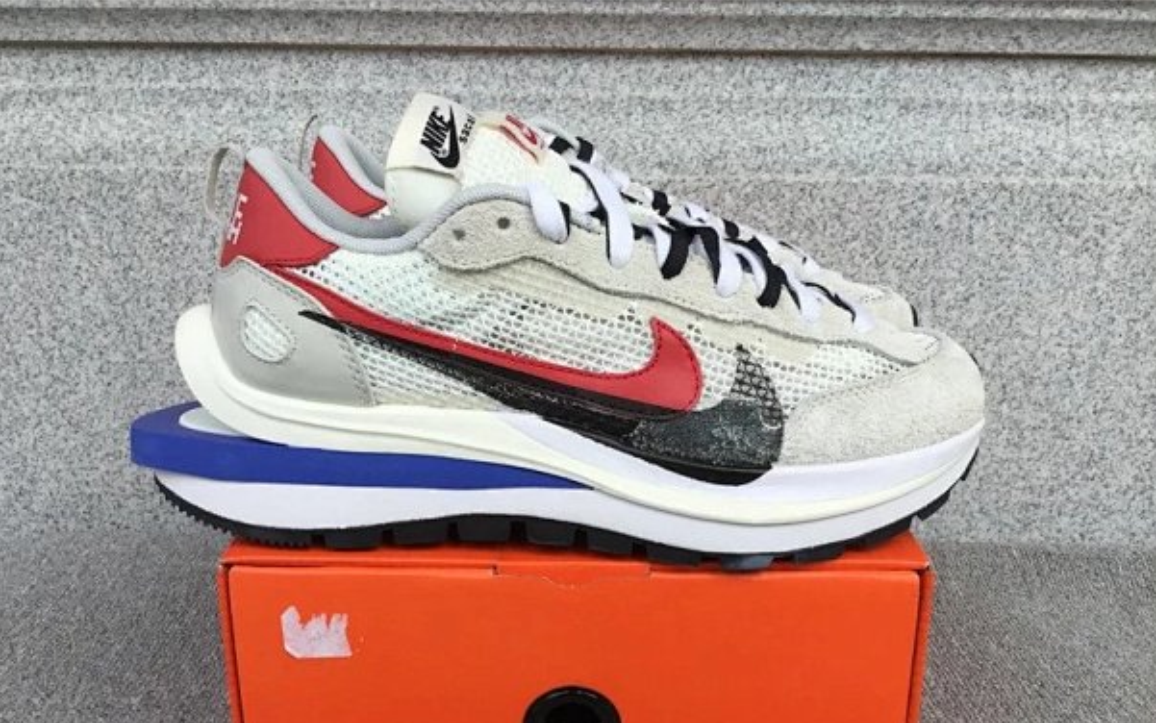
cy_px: 460
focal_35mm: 35
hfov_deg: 55.3
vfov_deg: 36.1
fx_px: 1103
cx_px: 567
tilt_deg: -18.9
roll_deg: -0.1
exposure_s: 1/519
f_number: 2.4
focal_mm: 3.3
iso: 25
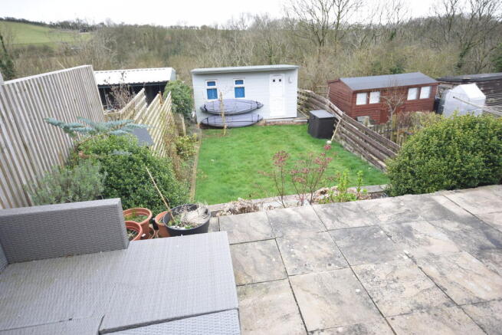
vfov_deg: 59.5
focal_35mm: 21
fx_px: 293
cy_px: 168
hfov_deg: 81.2
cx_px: 251
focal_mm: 14
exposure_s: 1/160
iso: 400
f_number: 6.3
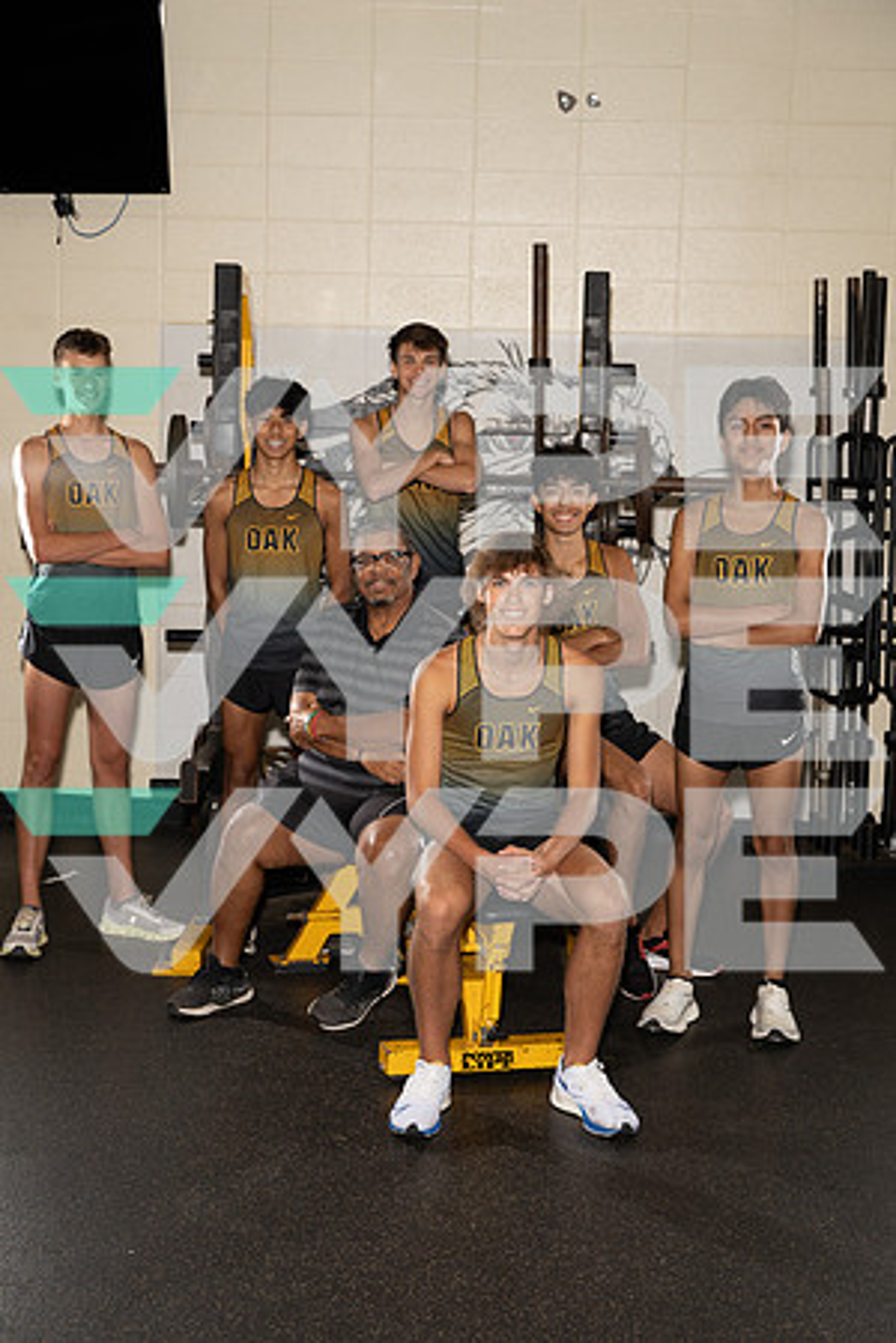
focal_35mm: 51
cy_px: 672
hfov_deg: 26.5
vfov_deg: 38.9
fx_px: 1904
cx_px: 448
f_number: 5
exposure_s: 1/250
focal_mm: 51
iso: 320
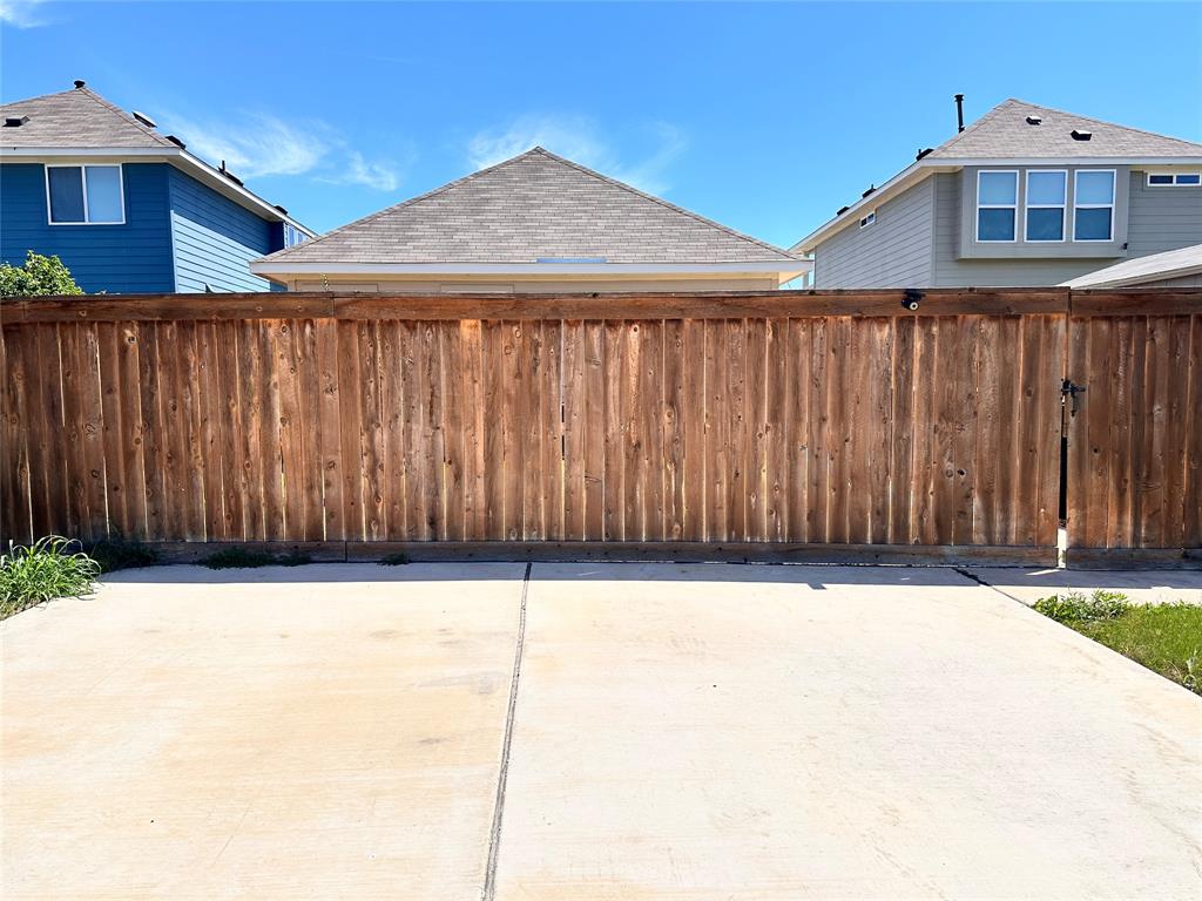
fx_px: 833
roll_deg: +0.9
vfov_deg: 56.8
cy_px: 450
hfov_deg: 71.6
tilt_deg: -4.7
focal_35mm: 24
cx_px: 601
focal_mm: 6.86
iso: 80
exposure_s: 1/7042
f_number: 1.78
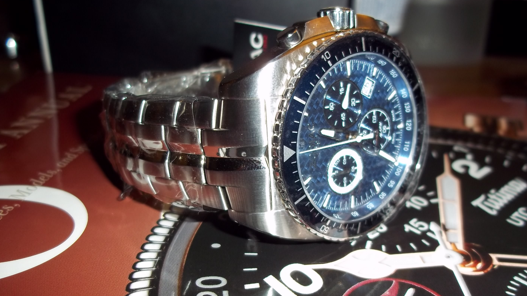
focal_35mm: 40
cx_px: 267
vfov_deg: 29.6
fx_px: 559
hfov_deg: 50.5
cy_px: 188
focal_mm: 6.5
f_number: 3.1
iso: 80
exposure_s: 1/30
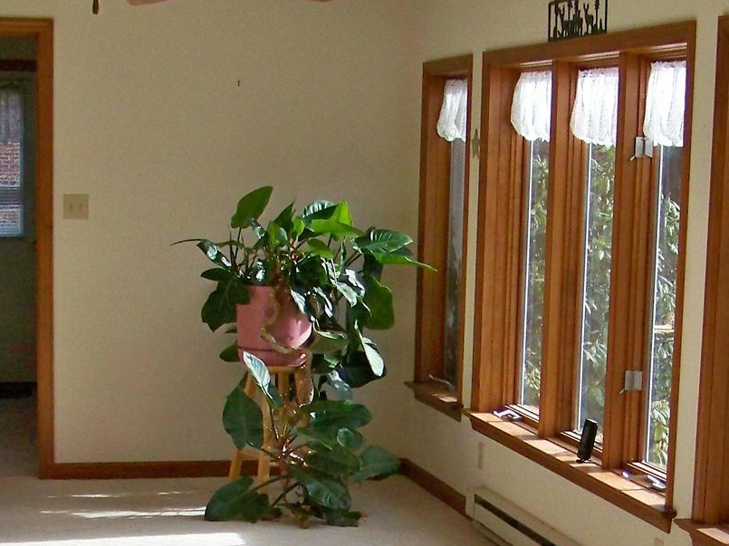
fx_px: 1768
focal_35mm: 84
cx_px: 388
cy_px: 631
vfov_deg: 16.9
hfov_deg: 23.3
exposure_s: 1/640
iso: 250
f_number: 2.8
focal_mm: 5.85
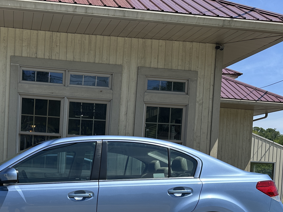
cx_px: 55
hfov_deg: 40.3
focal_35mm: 45
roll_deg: -3.0
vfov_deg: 31.0
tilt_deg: -1.9
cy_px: 183
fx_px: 368
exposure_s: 1/3472
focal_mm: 6.86
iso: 80
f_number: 1.78
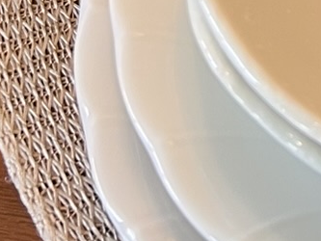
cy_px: -380
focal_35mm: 160
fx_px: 1484
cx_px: 650
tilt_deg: -45.2
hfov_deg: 11.2
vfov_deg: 8.3
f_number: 1.5
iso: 64
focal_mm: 5.7
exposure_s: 1/50
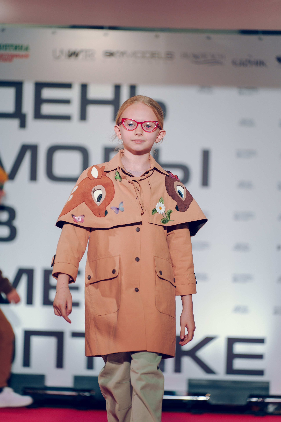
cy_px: 211
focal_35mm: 150
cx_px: 140
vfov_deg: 13.7
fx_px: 1756
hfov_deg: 9.1
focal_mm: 150
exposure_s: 1/250
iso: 100
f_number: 2.8
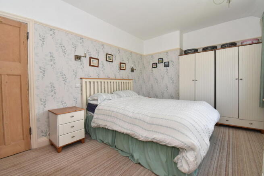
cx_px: 132
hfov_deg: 100.4
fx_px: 110
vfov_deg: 77.4
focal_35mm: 15
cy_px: 88
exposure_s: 1/100
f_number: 11
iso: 800
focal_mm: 10
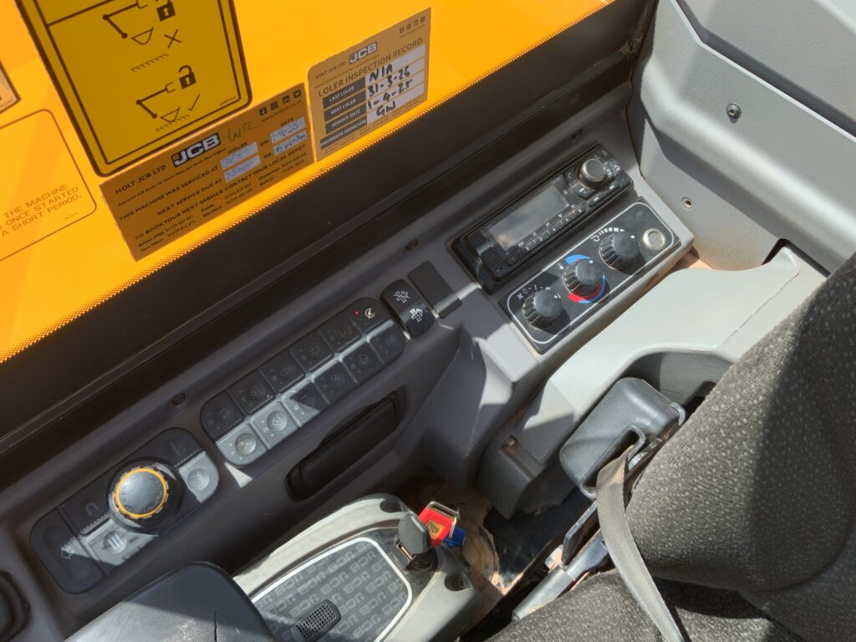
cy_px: 321
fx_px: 717
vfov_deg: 48.2
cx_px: 428
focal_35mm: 29
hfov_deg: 61.7
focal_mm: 3
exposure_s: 1/400
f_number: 1.8
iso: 16
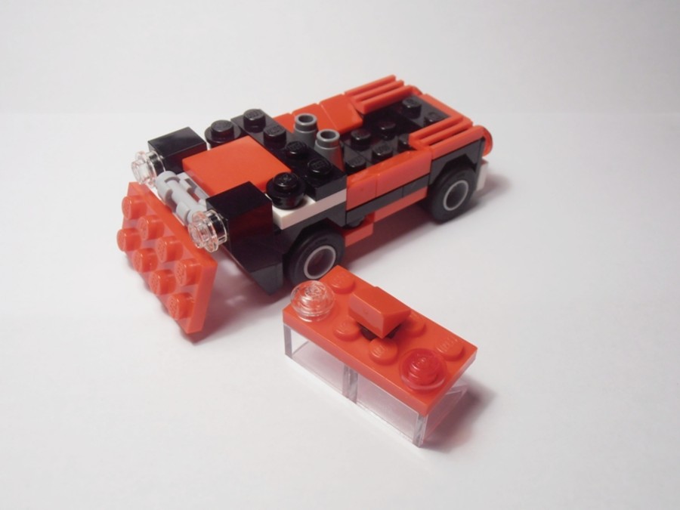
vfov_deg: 38.7
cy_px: 255
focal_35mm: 37
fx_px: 727
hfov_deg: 50.1
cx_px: 340
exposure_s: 1/40
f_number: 3.9
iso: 80
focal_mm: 6.61
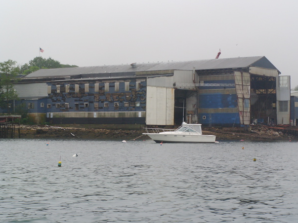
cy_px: 106
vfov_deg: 17.2
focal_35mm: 86
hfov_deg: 22.8
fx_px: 740
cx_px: 144
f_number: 6
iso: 50
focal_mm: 12.5
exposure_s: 1/269
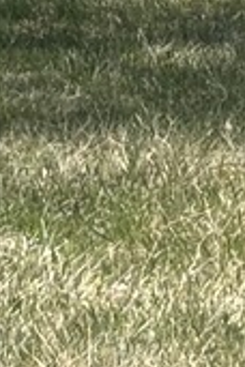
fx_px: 4655
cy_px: -601
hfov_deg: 3.0
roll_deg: -0.3
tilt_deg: +3.3
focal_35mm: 456
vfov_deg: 4.4
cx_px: 84
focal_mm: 5.96
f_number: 1.6
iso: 32
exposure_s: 1/2193
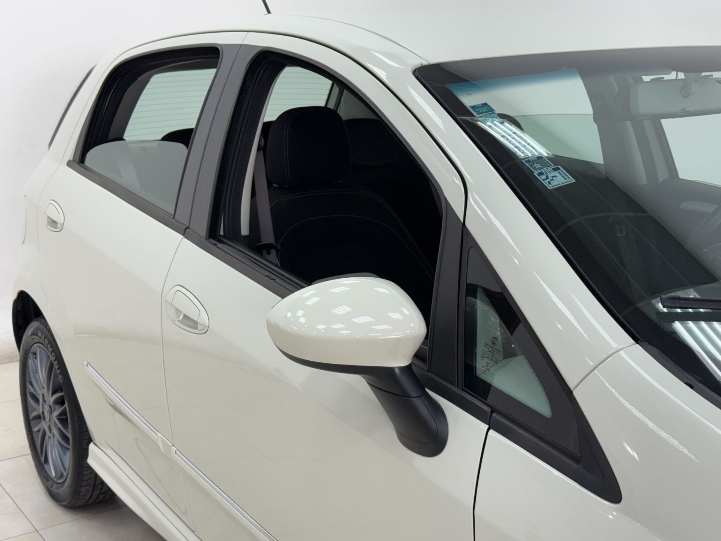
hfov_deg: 39.7
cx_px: 360
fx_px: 1000
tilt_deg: -12.1
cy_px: 270
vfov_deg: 30.3
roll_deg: +1.3
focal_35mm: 48
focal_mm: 6.76
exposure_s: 1/120
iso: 80
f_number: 1.78
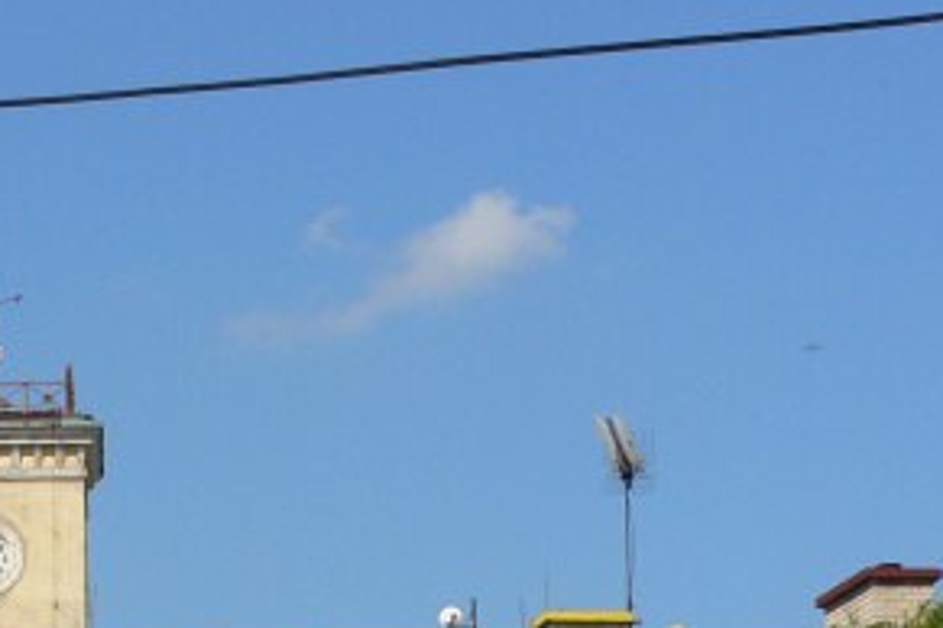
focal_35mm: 197
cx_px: -29
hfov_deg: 10.3
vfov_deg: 6.9
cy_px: 751
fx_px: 5160
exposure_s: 1/500
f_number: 5.6
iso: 80
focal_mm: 11.5
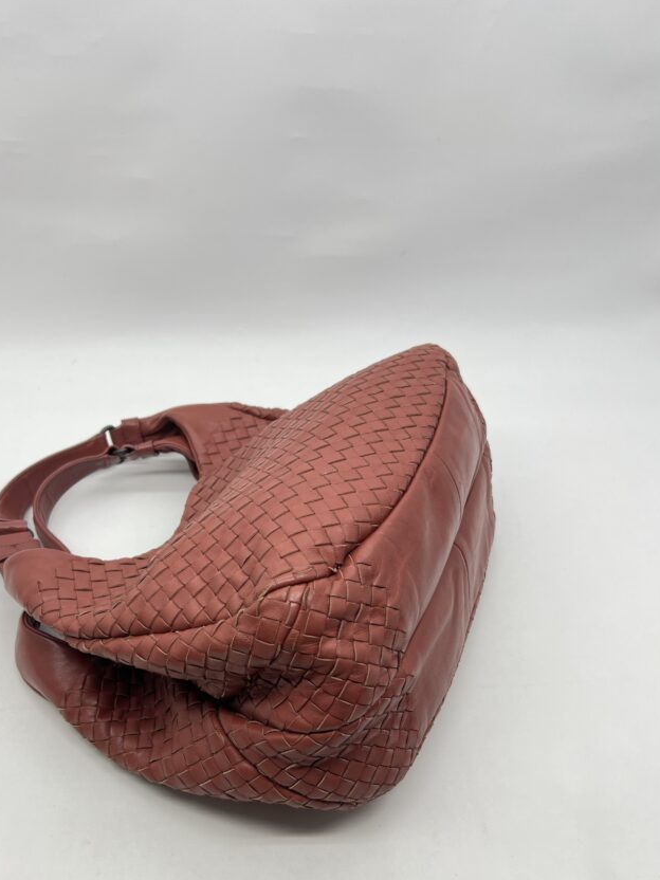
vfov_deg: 56.3
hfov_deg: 43.9
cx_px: 264
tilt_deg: -41.3
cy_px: 534
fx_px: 813
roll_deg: -2.8
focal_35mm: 32
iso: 32
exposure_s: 1/104
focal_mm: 5.7
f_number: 1.5
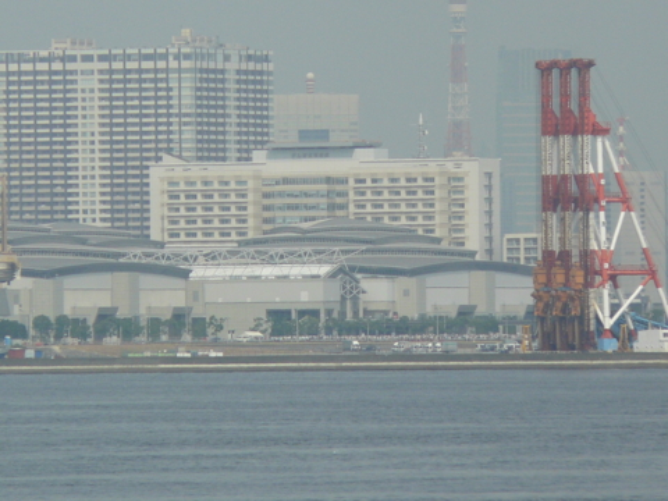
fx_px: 12505
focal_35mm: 648
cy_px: 250
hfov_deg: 3.1
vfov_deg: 2.3
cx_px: 334
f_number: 5
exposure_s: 1/800
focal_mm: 72
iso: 100
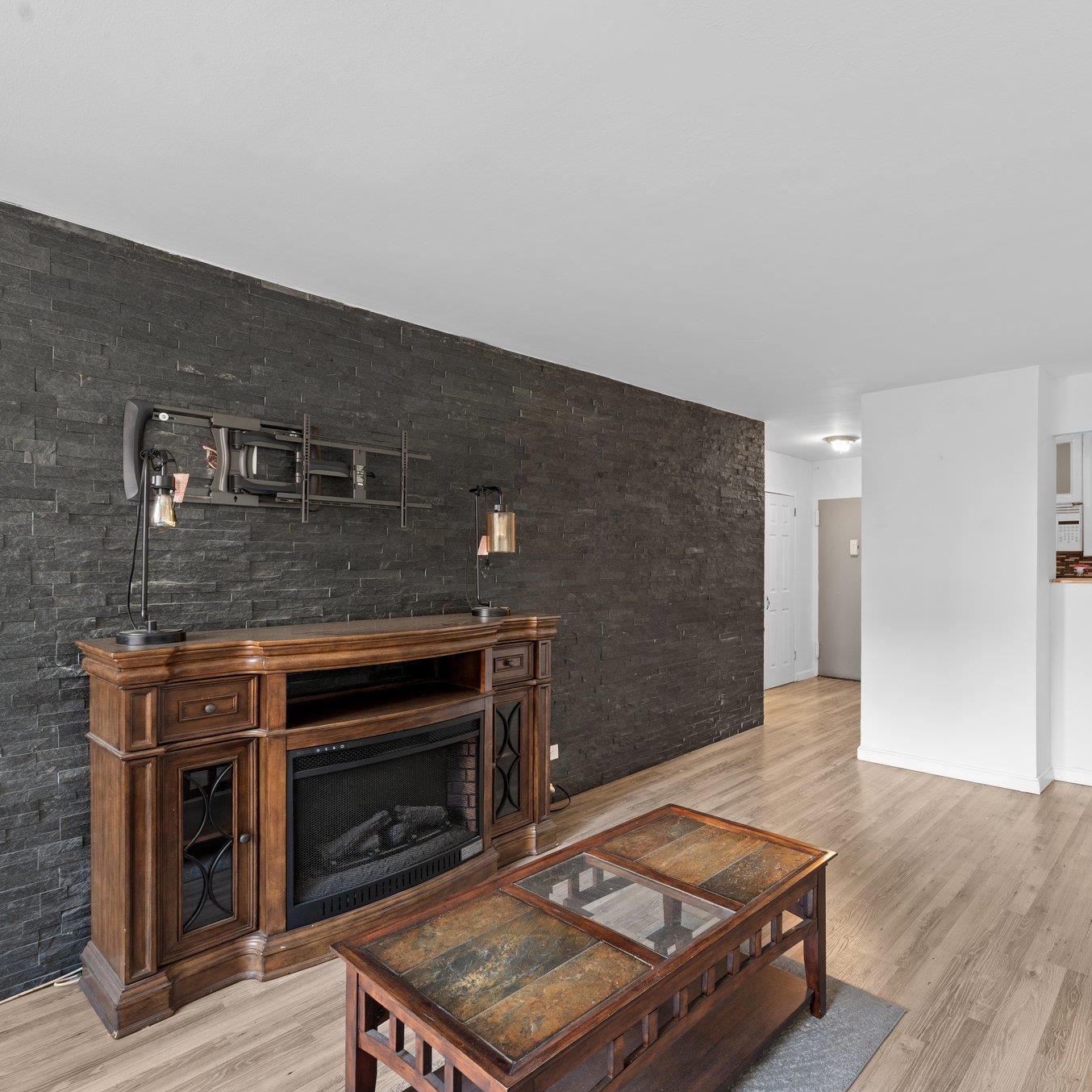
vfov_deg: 80.7
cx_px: 698
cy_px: 545
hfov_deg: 78.9
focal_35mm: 18
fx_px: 642
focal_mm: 14
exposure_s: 1/1.25
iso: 320
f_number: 9
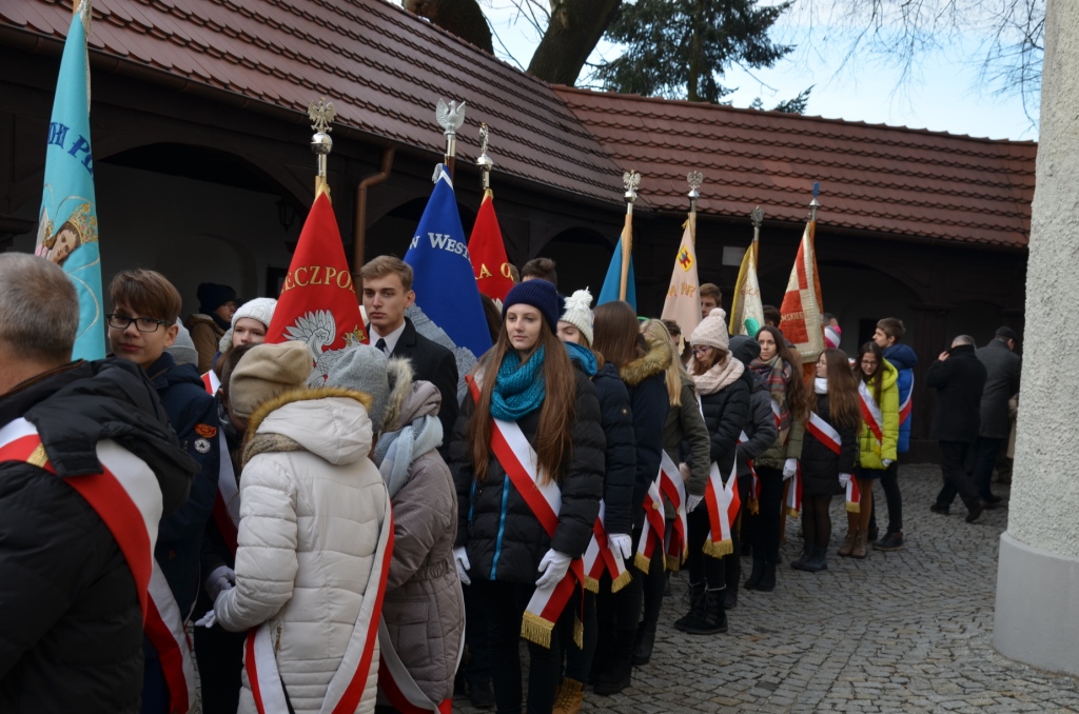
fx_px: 1436
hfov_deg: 41.2
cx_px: 540
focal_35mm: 48
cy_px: 357
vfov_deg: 27.9
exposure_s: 1/125
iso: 200
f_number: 5.6
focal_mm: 32
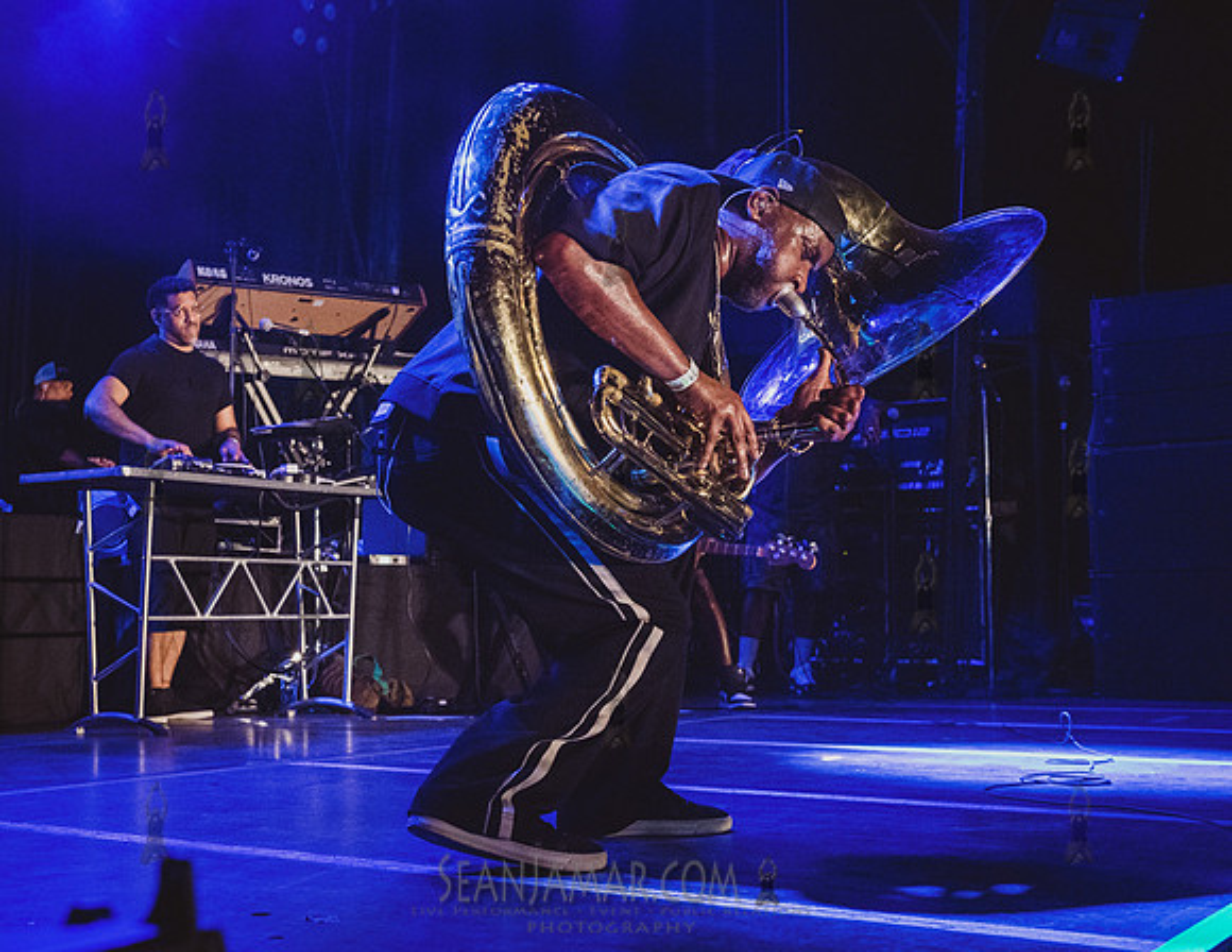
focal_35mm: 48
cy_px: 482
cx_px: 452
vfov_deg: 30.9
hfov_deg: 39.0
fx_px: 1724
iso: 6400
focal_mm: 38
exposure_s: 1/500
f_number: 4
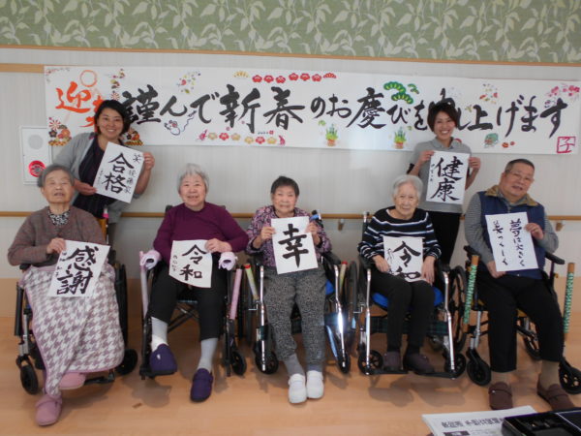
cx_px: 290
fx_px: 436
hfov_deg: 67.3
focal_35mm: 26
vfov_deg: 53.1
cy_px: 218
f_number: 3.2
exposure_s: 1/30
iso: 80
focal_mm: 4.6
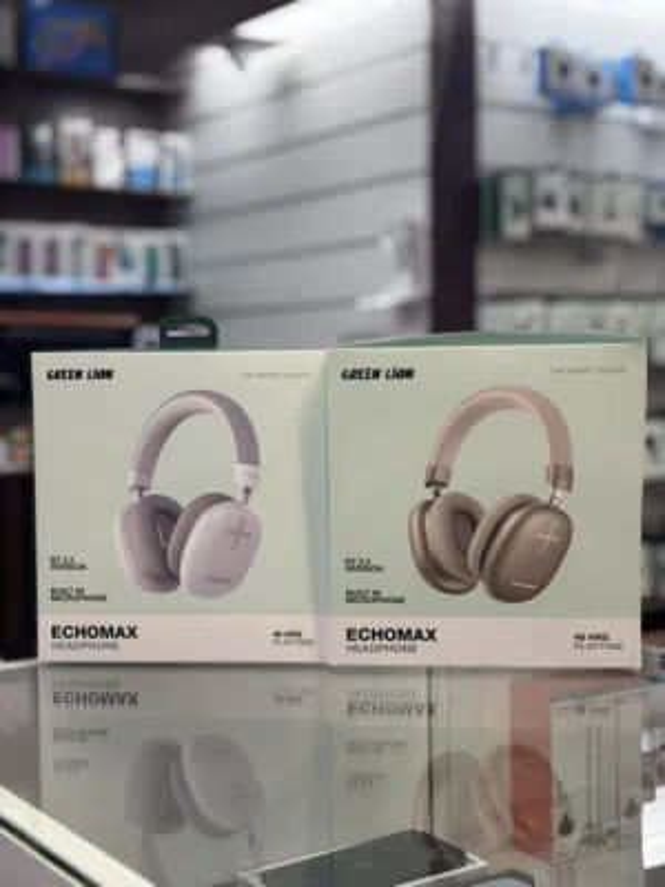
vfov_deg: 36.8
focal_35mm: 52
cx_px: 332
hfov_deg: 28.0
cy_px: 444
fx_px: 1332
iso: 40
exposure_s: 1/100
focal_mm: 5.96
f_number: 1.6
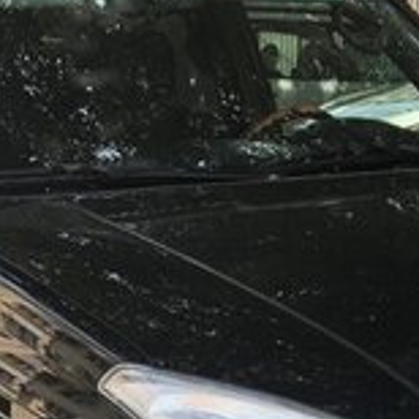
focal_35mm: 106
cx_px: 242
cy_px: 469
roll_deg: +1.3
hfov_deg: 16.4
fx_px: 1452
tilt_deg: -15.8
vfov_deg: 15.9
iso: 20
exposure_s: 1/226
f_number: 1.8
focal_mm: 3.99
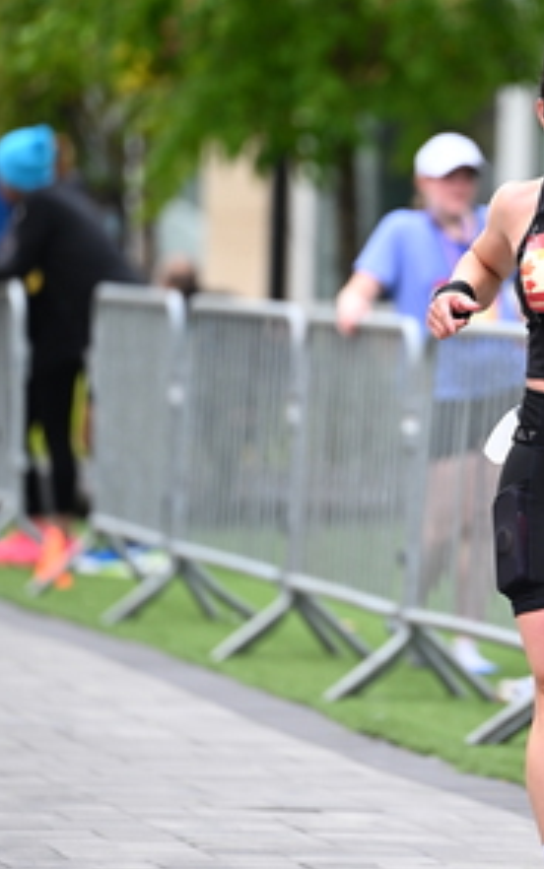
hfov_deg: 3.4
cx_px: 507
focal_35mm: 381
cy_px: 322
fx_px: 9029
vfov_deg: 5.5
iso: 640
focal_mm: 200
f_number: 2.8
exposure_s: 1/2000
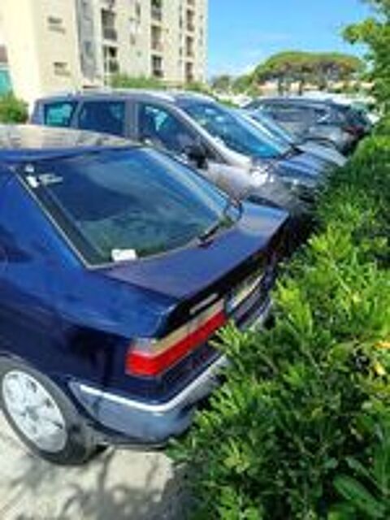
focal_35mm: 24
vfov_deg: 71.6
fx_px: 361
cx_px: 195
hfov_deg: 56.8
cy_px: 260
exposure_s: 1/900
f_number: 1.75
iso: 424
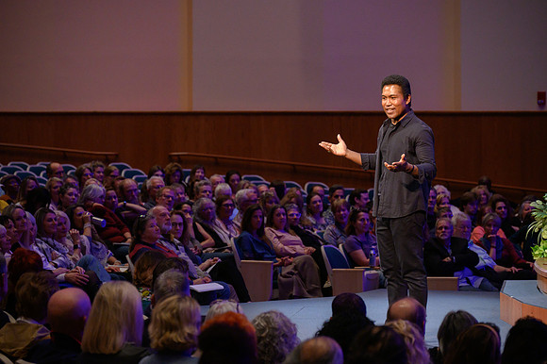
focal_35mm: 175
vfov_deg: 7.8
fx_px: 2657
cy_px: 182
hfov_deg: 11.8
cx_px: 274
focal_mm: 175
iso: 1600
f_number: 6.3
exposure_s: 1/125
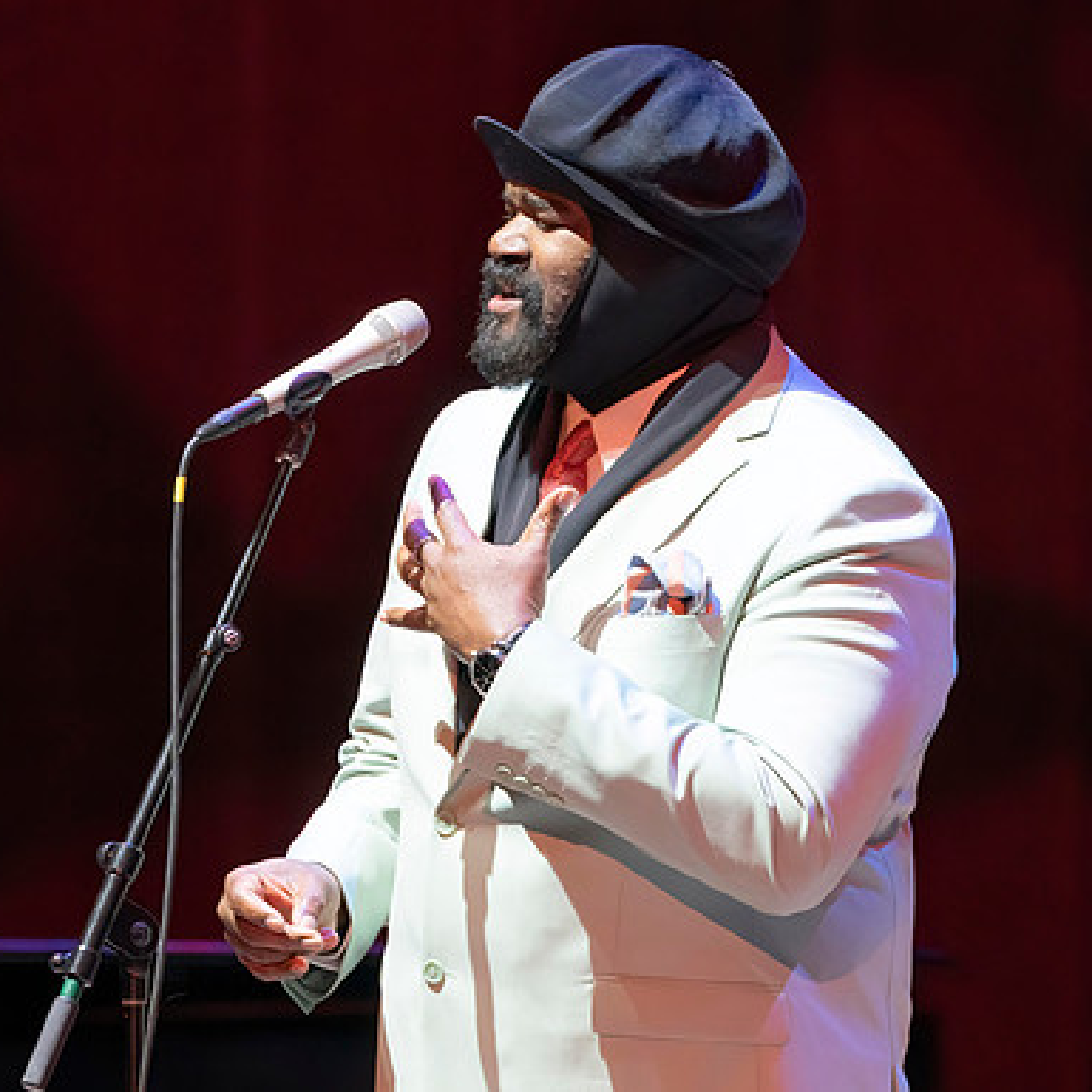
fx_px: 22556
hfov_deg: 2.8
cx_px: 669
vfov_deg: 2.8
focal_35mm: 632
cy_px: 747
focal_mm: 361
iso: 6400
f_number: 7.1
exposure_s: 1/250
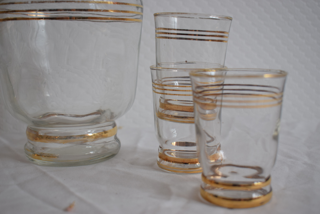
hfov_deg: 41.1
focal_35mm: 48
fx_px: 427
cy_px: 107
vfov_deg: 28.1
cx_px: 160
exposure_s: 1/40
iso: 400
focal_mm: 32
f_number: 5
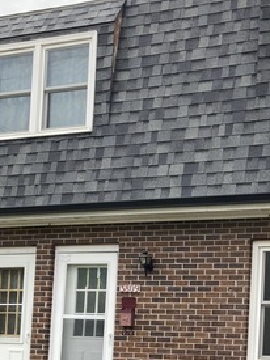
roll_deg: -2.9
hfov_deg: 20.6
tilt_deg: +3.2
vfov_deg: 27.4
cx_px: 296
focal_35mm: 68
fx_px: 708
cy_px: 336
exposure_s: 1/445
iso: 20
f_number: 1.8
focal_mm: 3.99
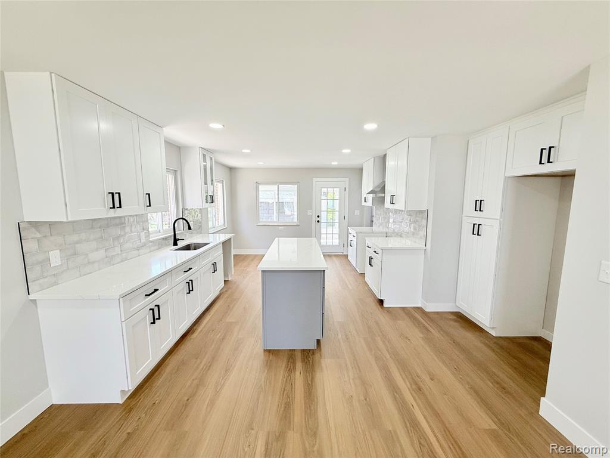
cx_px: 305
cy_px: 229
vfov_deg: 85.7
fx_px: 247
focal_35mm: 14
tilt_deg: -6.7
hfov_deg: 102.1
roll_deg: +0.0
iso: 64
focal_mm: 2.22
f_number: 2.2
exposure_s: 1/120
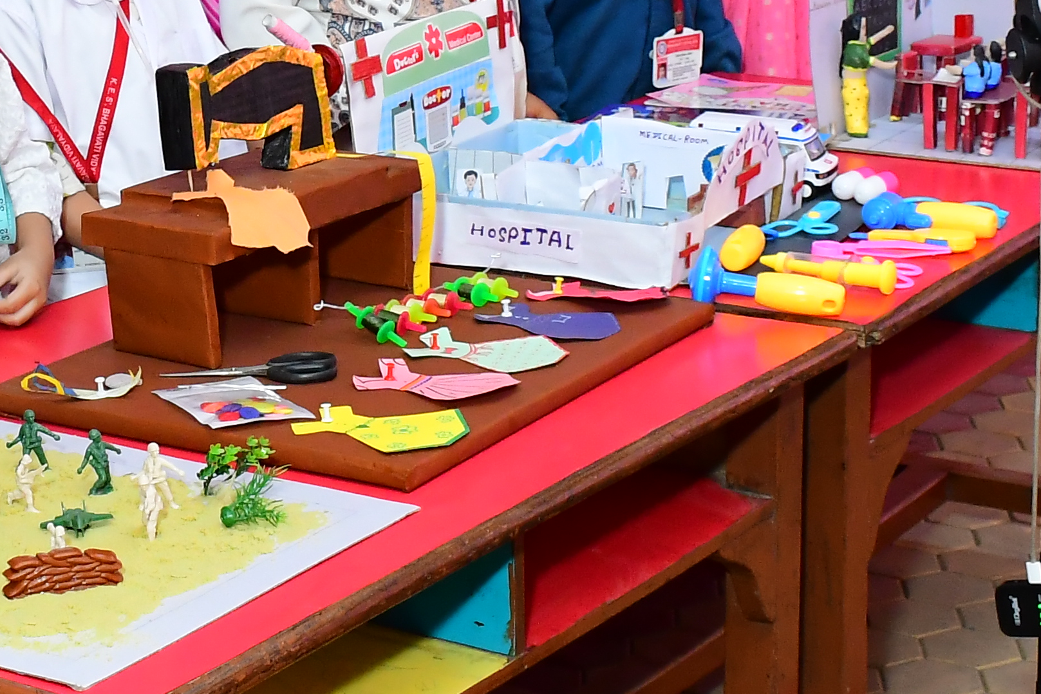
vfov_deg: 14.5
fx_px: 2689
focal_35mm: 93
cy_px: -5
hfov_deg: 21.5
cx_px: 136
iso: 1600
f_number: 6.3
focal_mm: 18
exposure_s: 1/125
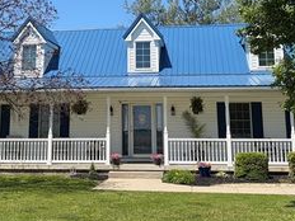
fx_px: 477
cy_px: 35
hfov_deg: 34.3
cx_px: 131
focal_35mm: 56
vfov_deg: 25.5
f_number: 1.6
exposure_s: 1/2451
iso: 50
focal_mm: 5.96
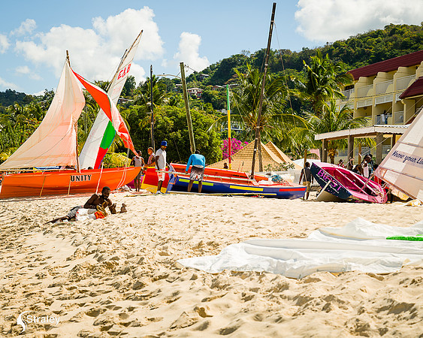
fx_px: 987
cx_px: 173
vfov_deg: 19.4
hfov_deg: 24.2
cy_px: 169
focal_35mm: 79
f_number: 6.3
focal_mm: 70
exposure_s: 1/320
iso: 72
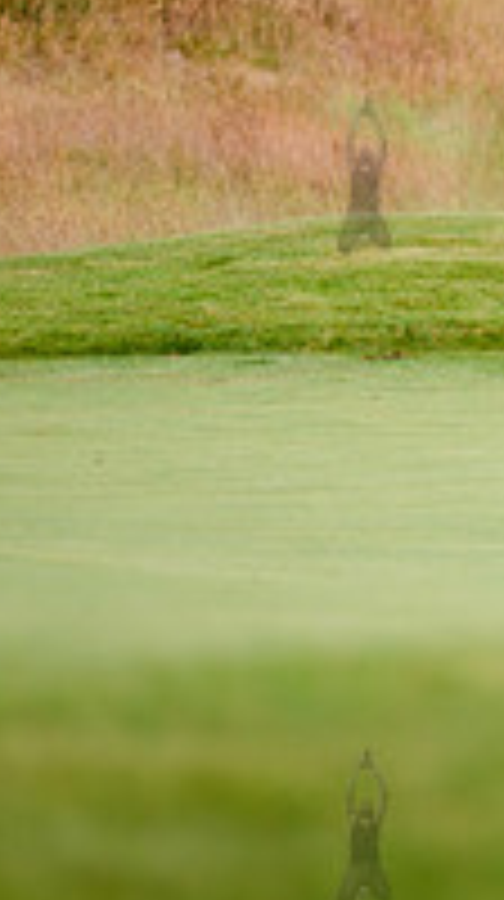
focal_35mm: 609
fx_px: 14518
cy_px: 173
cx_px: 1233
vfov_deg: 3.5
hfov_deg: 2.0
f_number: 3.5
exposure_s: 1/800
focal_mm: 200
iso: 125
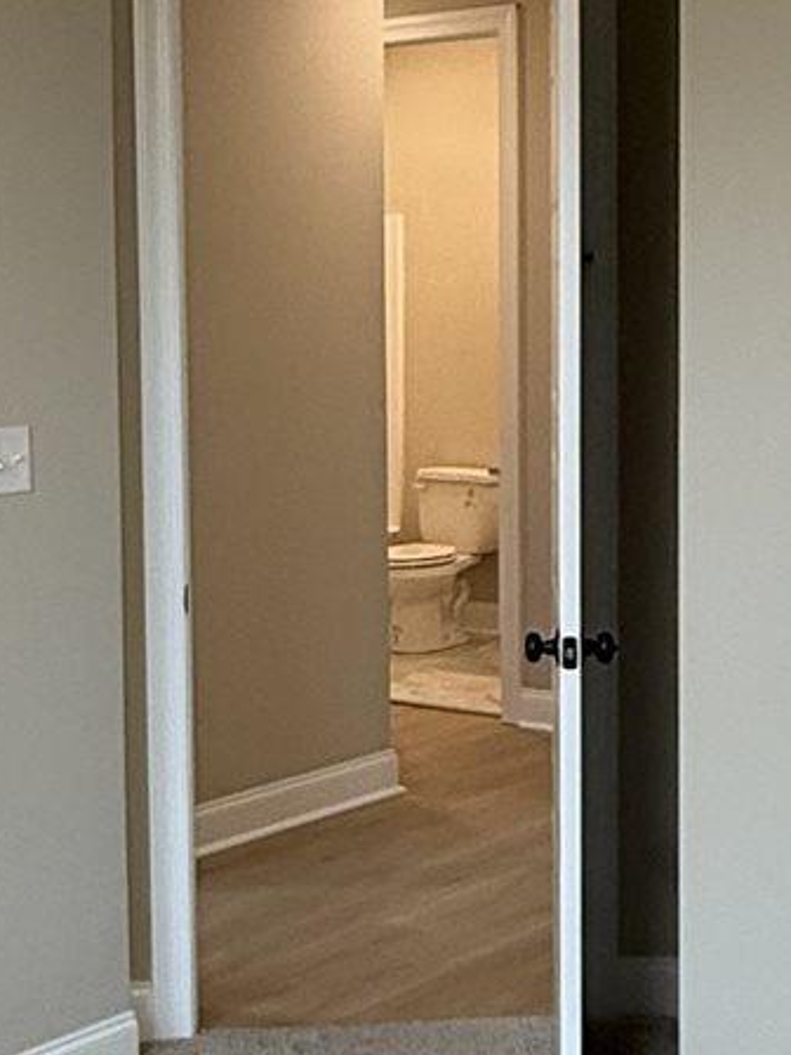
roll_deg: +0.7
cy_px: 490
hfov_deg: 20.4
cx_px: 287
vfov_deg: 27.0
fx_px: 2194
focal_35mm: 72
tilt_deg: -4.0
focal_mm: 2.22
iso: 200
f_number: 2.2
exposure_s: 1/120
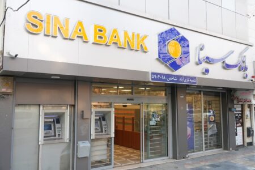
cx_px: 128
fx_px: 227
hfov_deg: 58.7
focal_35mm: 32
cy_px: 85
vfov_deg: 41.1
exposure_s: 1/100
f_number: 4
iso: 200
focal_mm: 32
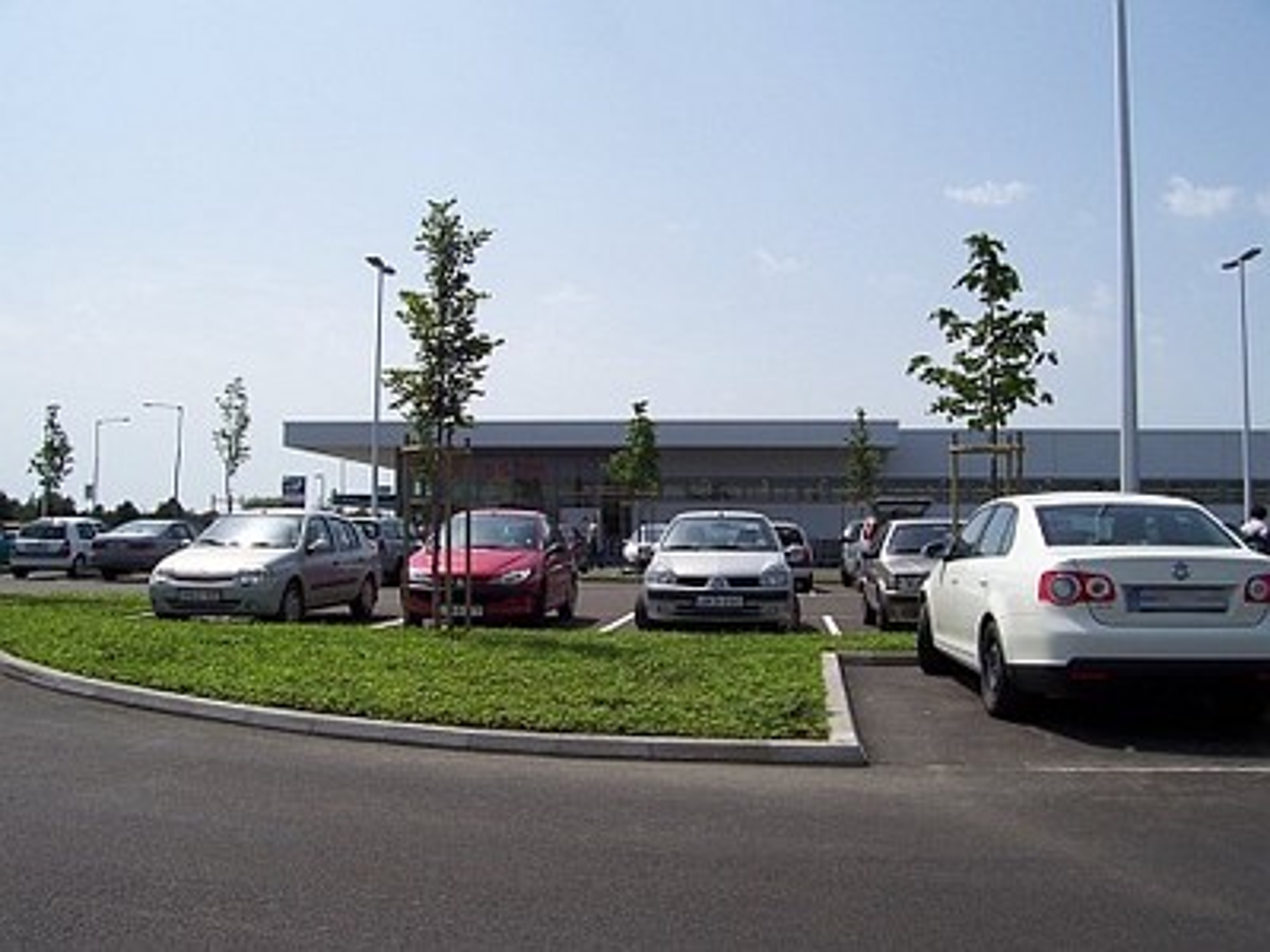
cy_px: 476
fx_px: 1247
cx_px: 635
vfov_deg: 41.8
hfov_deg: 54.0
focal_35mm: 34
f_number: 5.6
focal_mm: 5.6
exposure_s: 1/750
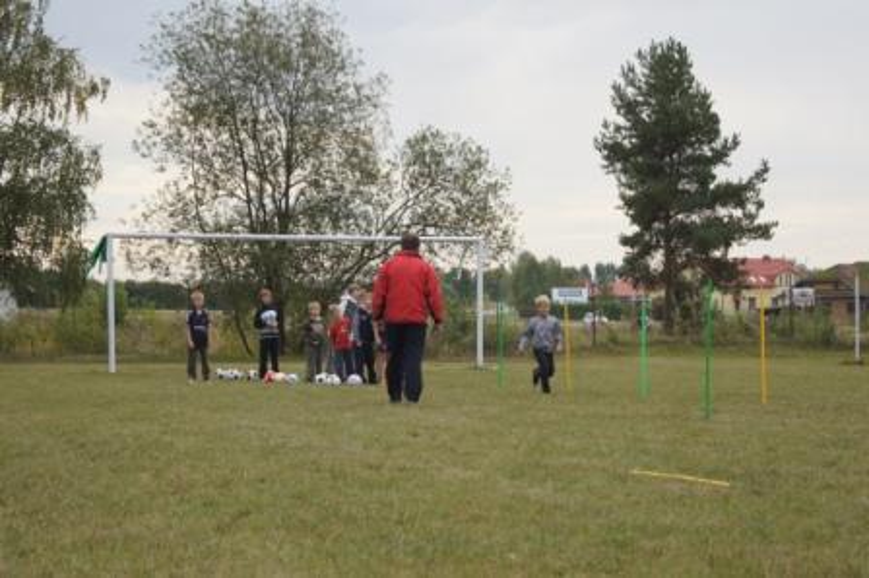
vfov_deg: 16.5
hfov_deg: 24.6
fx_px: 1990
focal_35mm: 82
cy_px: 289
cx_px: 434
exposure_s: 1/200
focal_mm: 55
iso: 100
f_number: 5.6
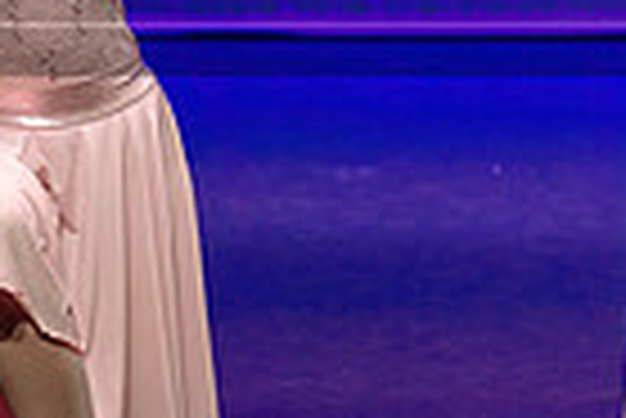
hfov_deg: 3.0
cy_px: -254
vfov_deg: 2.0
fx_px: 12115
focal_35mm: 696
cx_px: 814
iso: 1250
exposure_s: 1/400
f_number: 2.8
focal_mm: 135
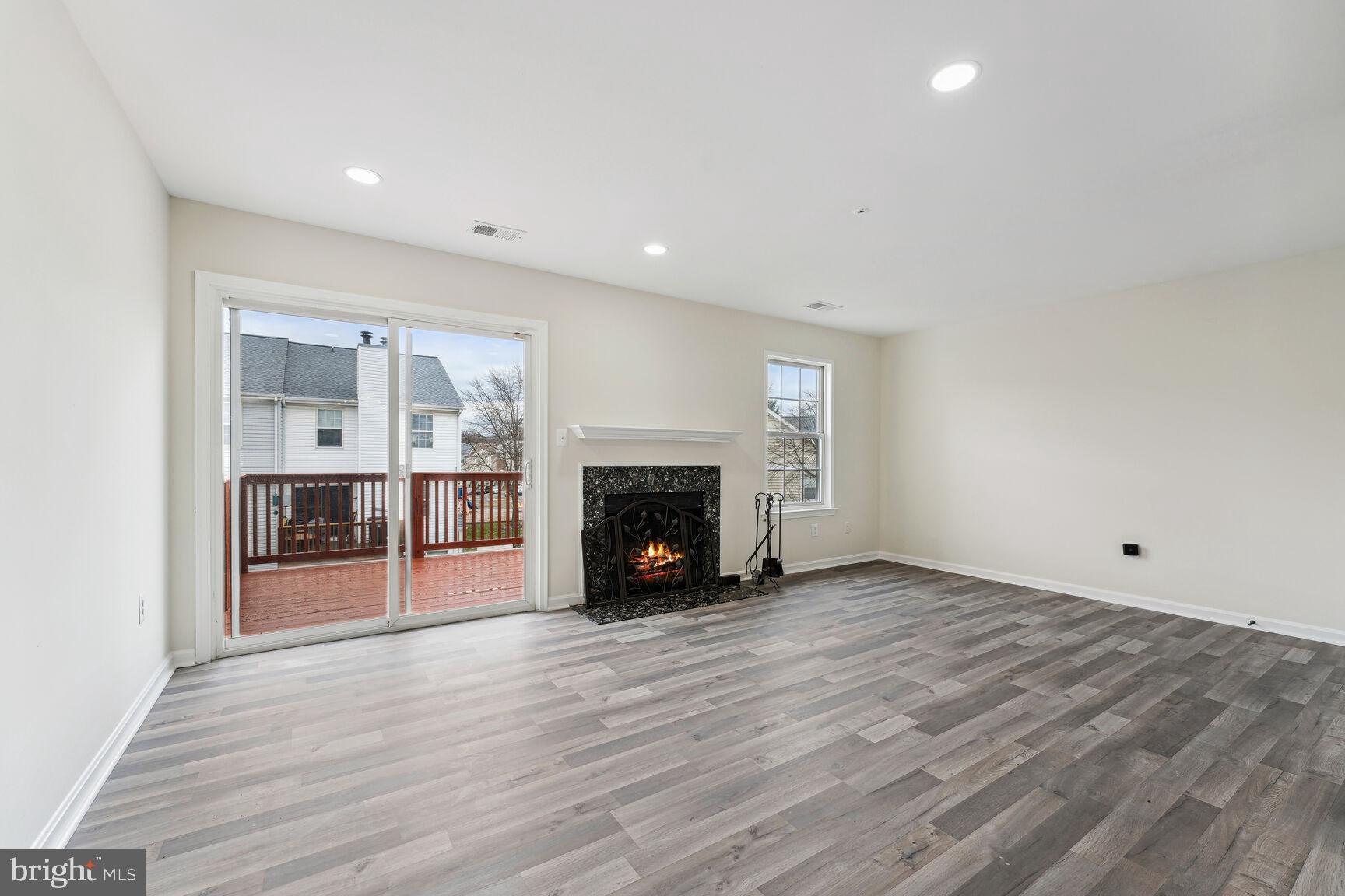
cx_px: 672
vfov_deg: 81.2
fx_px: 523
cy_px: 448
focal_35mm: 14
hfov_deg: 104.3
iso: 200
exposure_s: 1/15
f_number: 8
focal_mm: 14
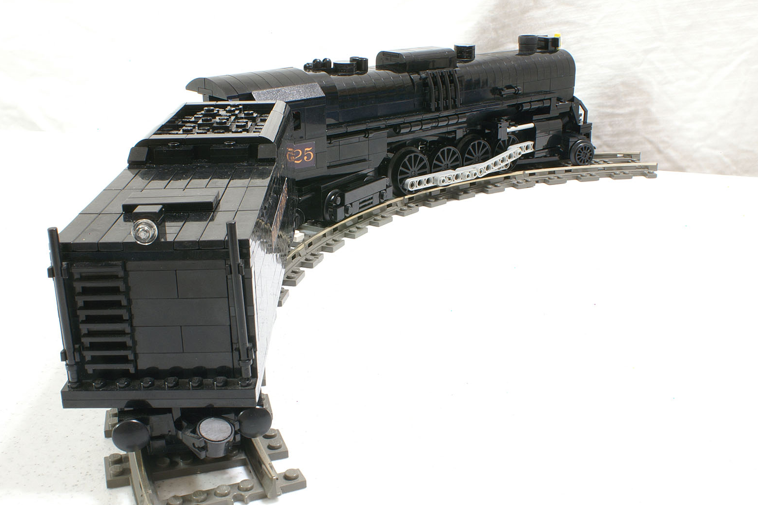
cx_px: 370
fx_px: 716
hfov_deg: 55.8
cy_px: 255
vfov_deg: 38.9
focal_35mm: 34
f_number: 25
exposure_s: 10
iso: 100
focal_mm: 22
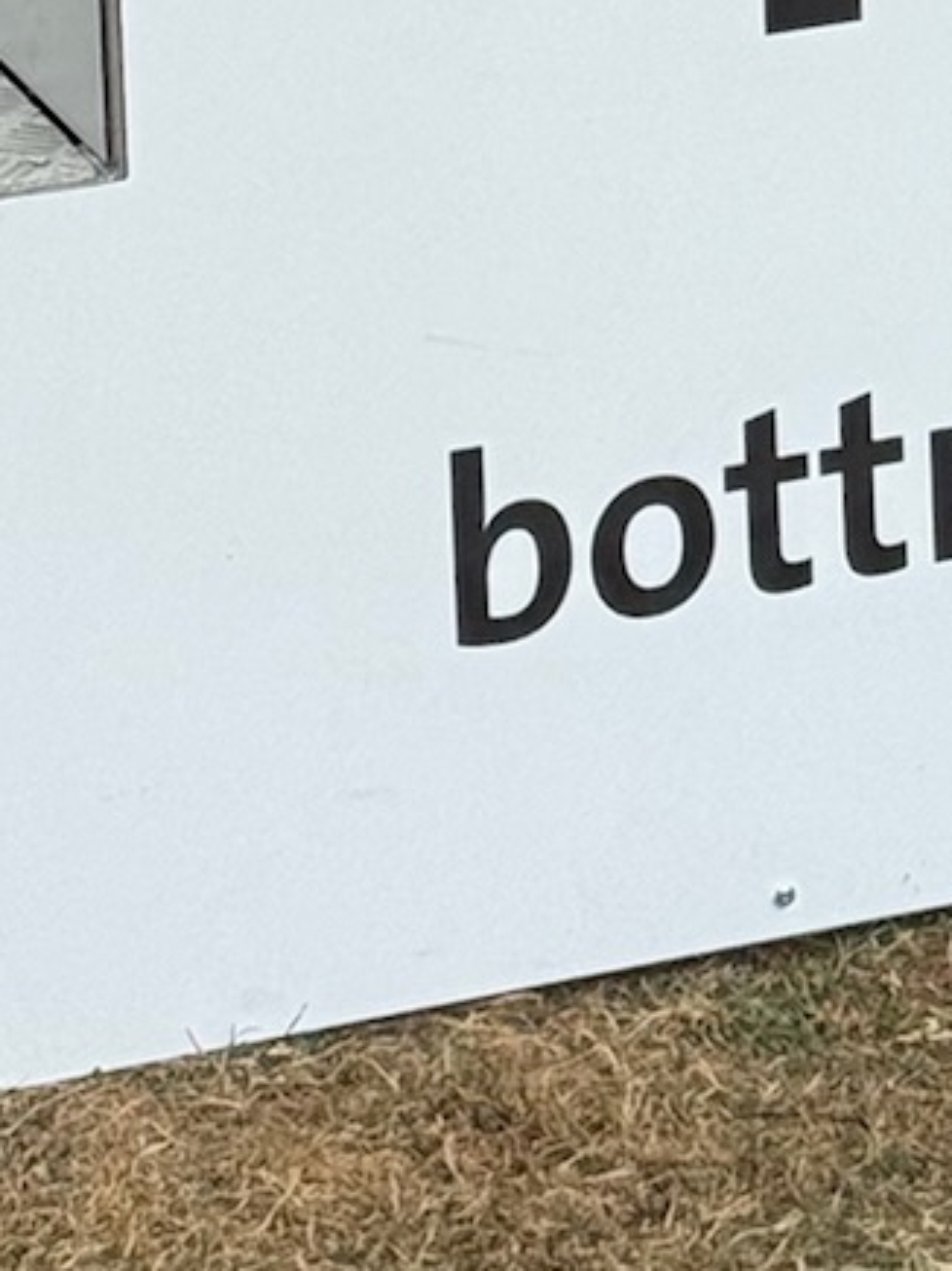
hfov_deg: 6.6
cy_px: -1689
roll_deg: +1.2
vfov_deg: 8.1
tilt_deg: -7.0
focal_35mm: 226
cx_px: 599
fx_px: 8291
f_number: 1.78
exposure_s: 1/1484
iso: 100
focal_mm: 6.76
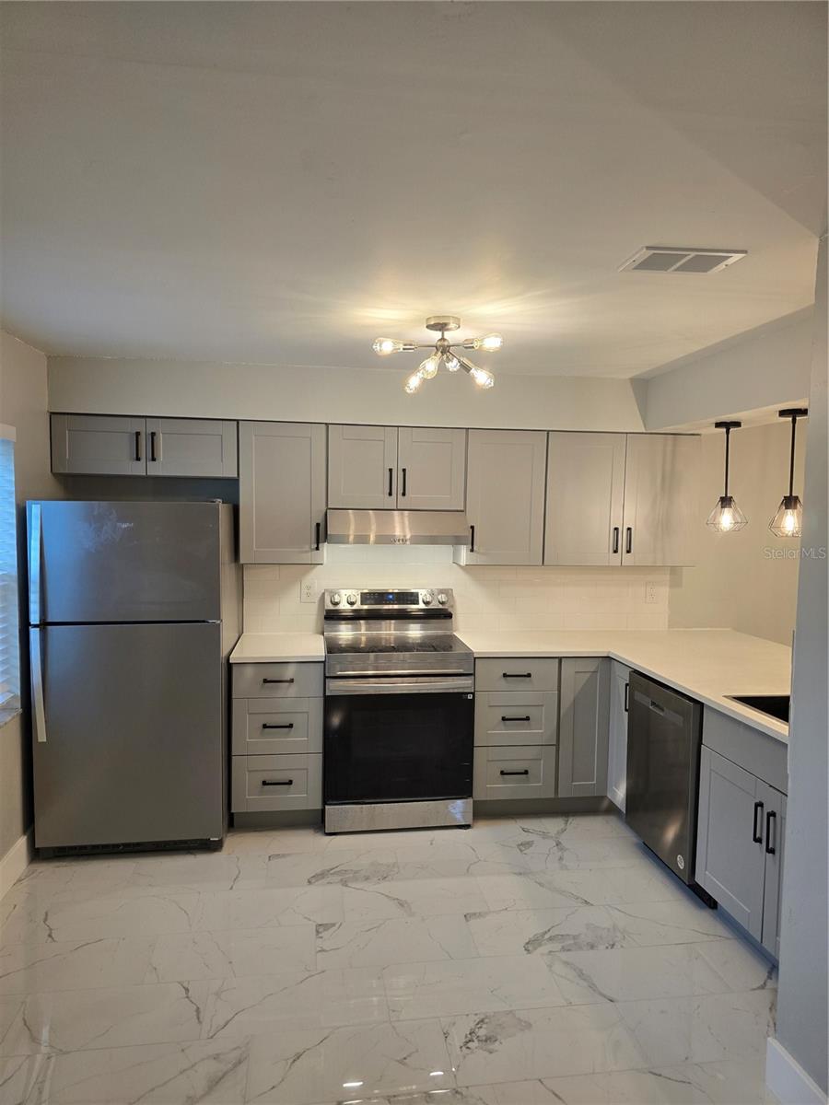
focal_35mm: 23
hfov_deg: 58.9
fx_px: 734
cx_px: 414
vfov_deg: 73.9
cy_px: 552
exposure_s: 1/120
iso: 100
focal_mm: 6.3
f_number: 1.7
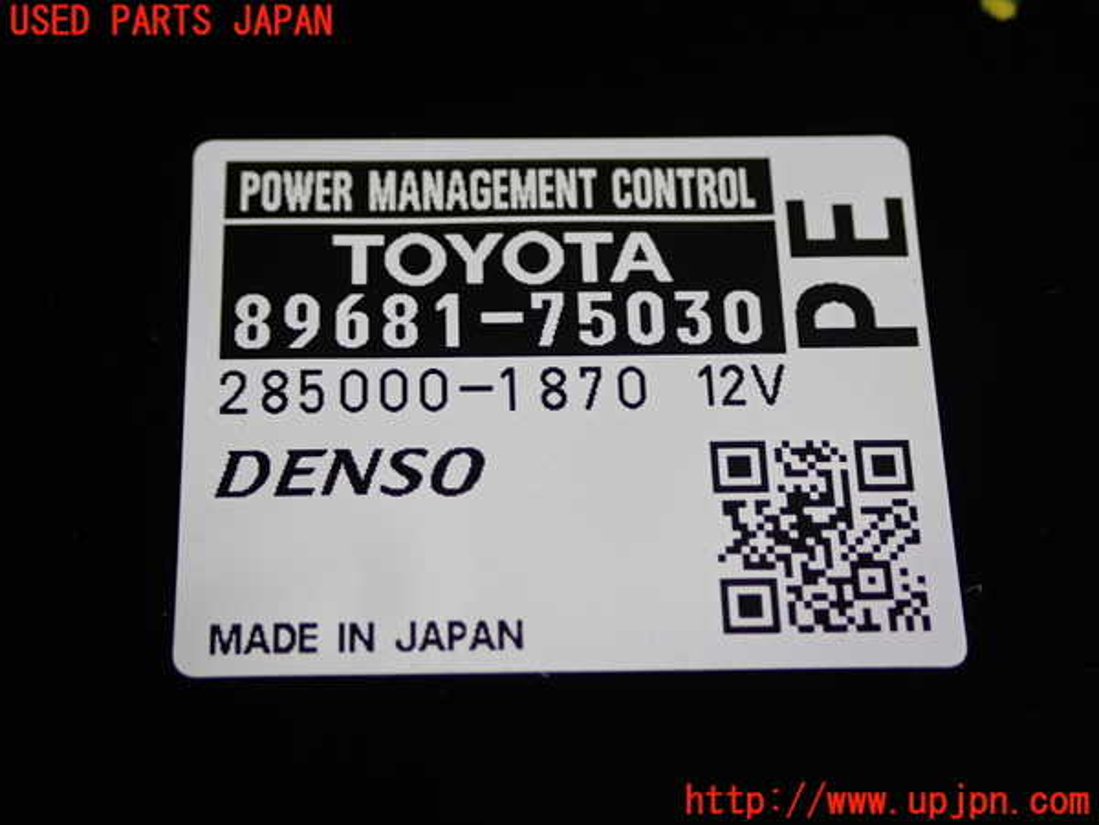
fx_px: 2254
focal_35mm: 71
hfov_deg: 27.4
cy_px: 412
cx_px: 550
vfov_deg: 20.7
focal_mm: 12.73
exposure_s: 1/60
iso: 200
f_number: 3.9
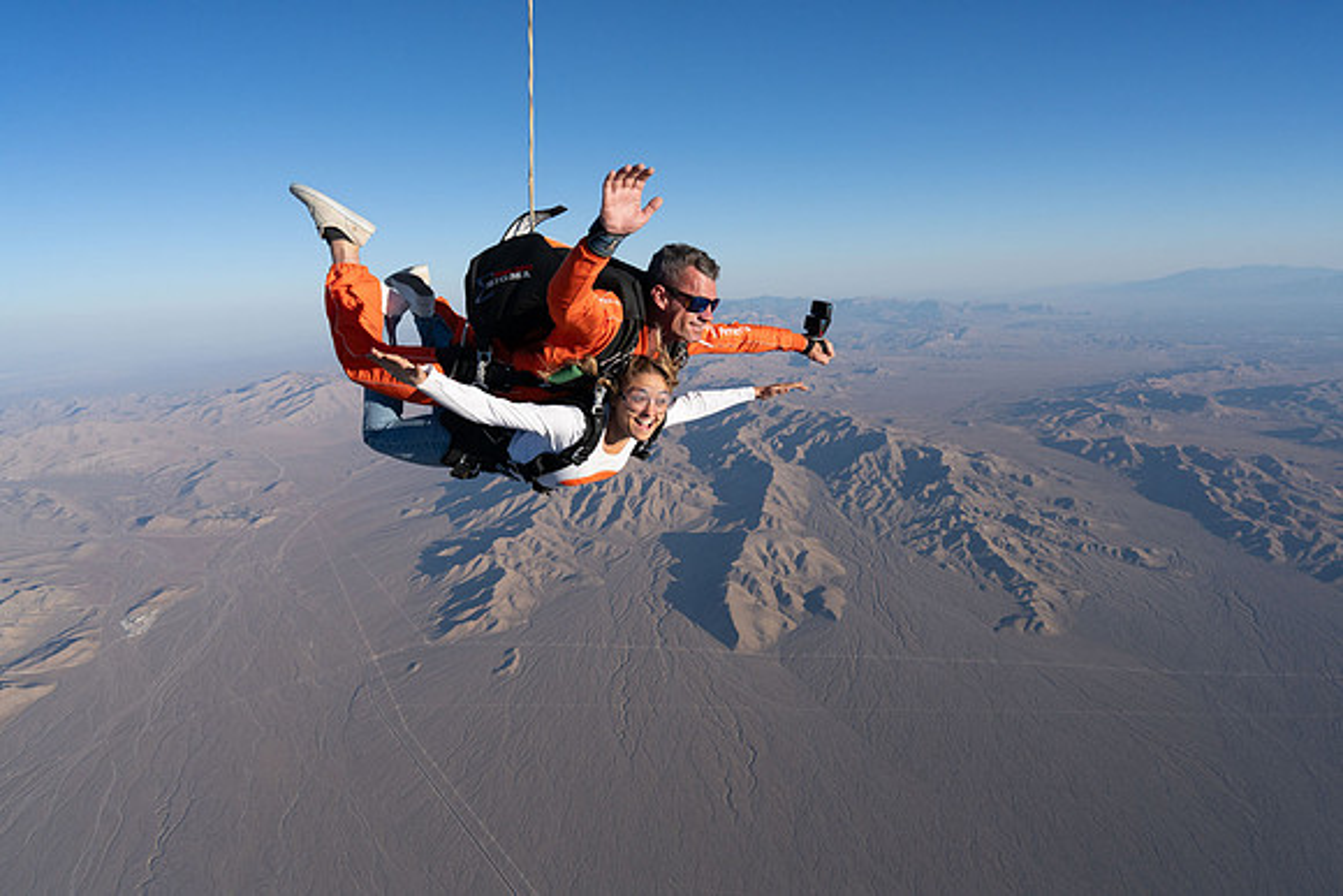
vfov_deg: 53.2
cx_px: 672
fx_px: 896
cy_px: 448
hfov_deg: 73.7
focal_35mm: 24
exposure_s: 1/2000
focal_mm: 24
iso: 800
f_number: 8
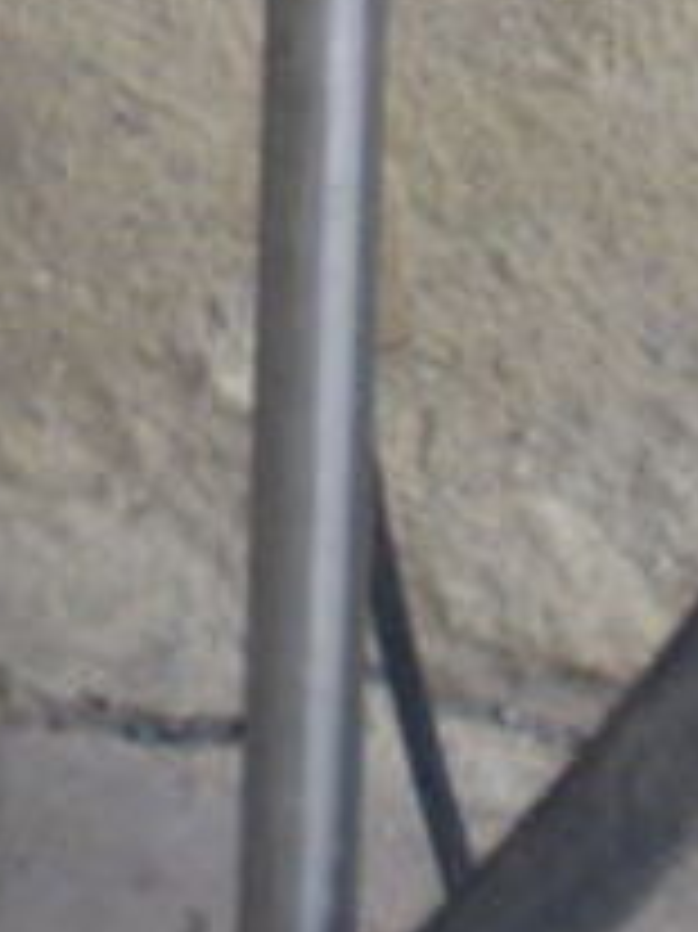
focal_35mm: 271
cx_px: 302
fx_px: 7293
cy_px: -1857
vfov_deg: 6.6
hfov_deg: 5.5
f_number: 3.5
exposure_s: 1/50
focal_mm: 7.4
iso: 100
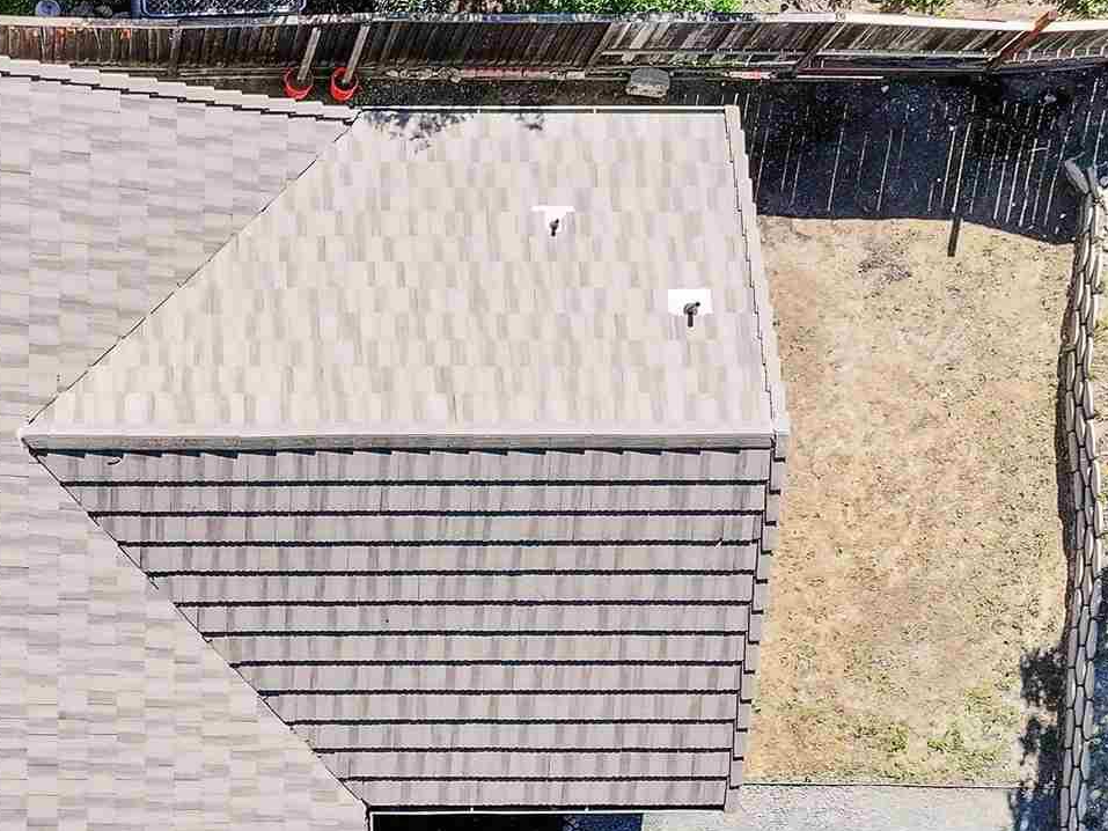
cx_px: 20
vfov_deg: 18.7
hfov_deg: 24.3
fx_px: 2465
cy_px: 825
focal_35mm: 77
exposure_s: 1/1000
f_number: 2.8
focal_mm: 12.29
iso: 190
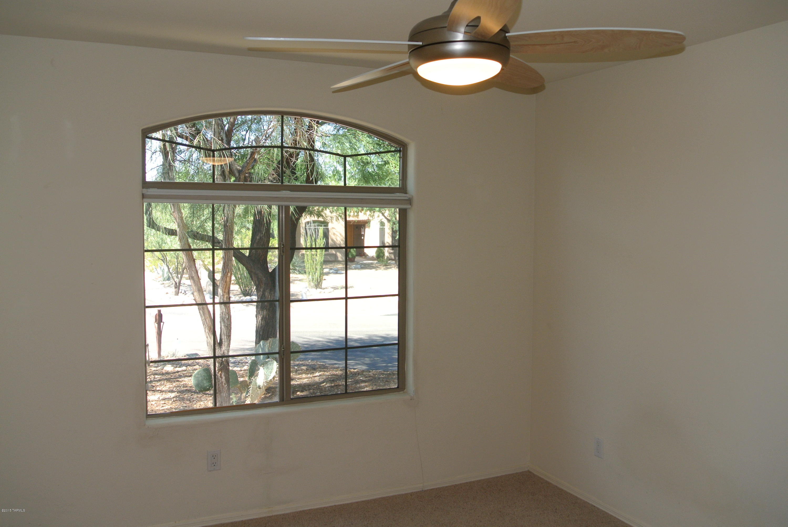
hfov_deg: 60.2
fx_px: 679
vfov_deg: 42.4
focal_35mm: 31
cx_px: 394
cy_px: 264
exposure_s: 1/60
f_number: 5.6
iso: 200
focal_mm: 11.8
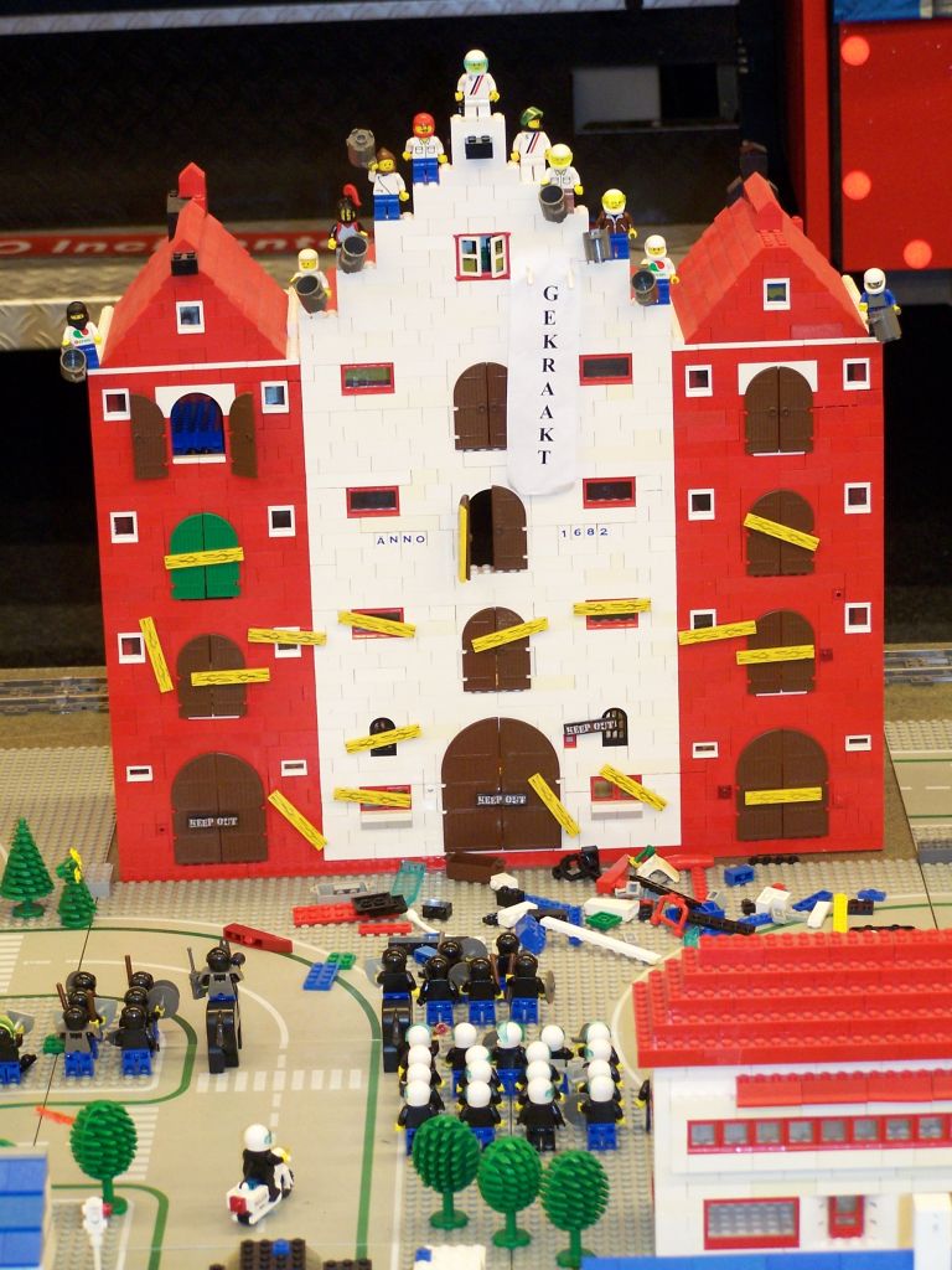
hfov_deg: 14.1
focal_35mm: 105
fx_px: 3850
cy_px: 635
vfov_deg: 18.7
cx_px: 476
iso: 140
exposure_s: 1/8
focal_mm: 17.5
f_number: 3.2
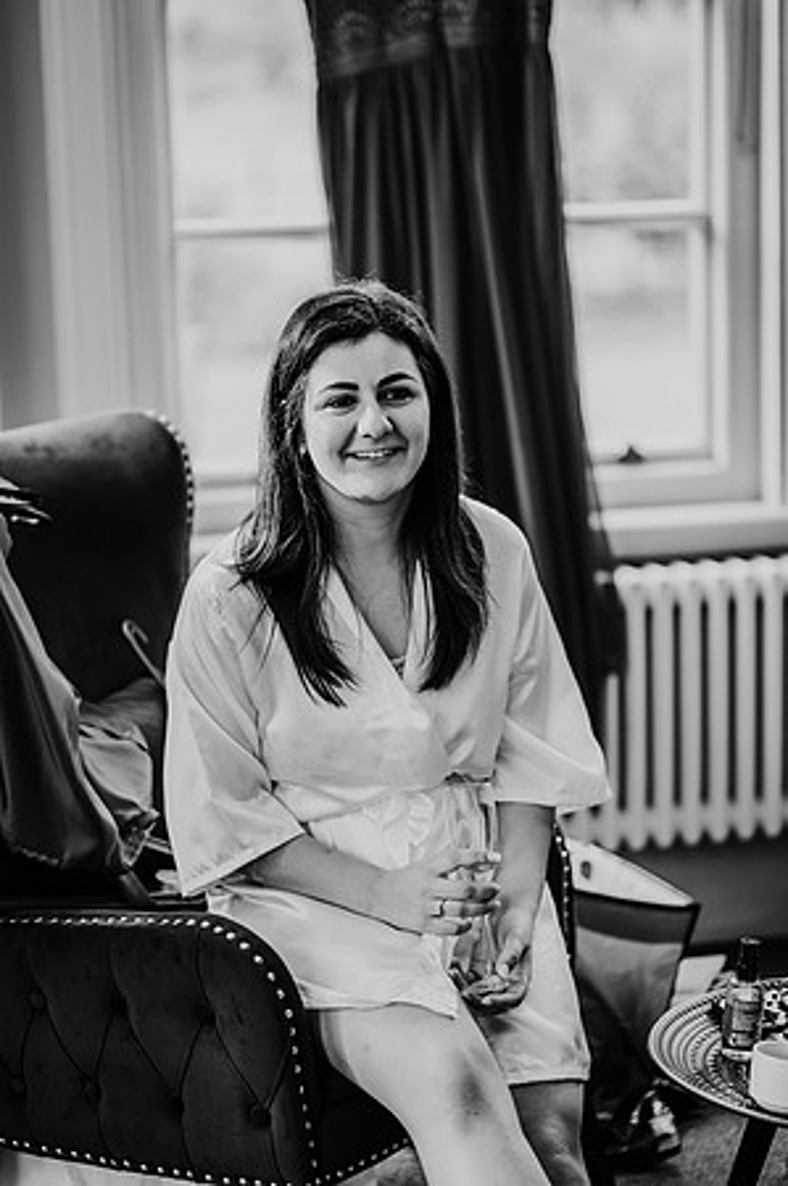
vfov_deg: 23.9
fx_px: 2797
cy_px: 593
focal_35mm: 85
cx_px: 394
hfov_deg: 16.0
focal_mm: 85
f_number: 1.8
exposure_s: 1/125
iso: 180
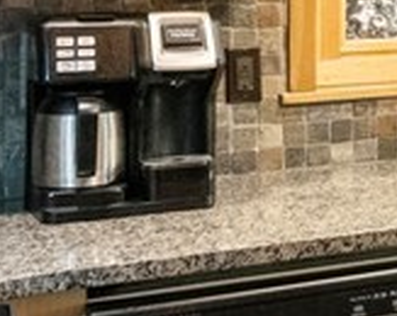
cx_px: 669
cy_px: -23
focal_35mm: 100
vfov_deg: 15.0
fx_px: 1174
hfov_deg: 16.6
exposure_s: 1/40
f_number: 6.3
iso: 6400
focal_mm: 16
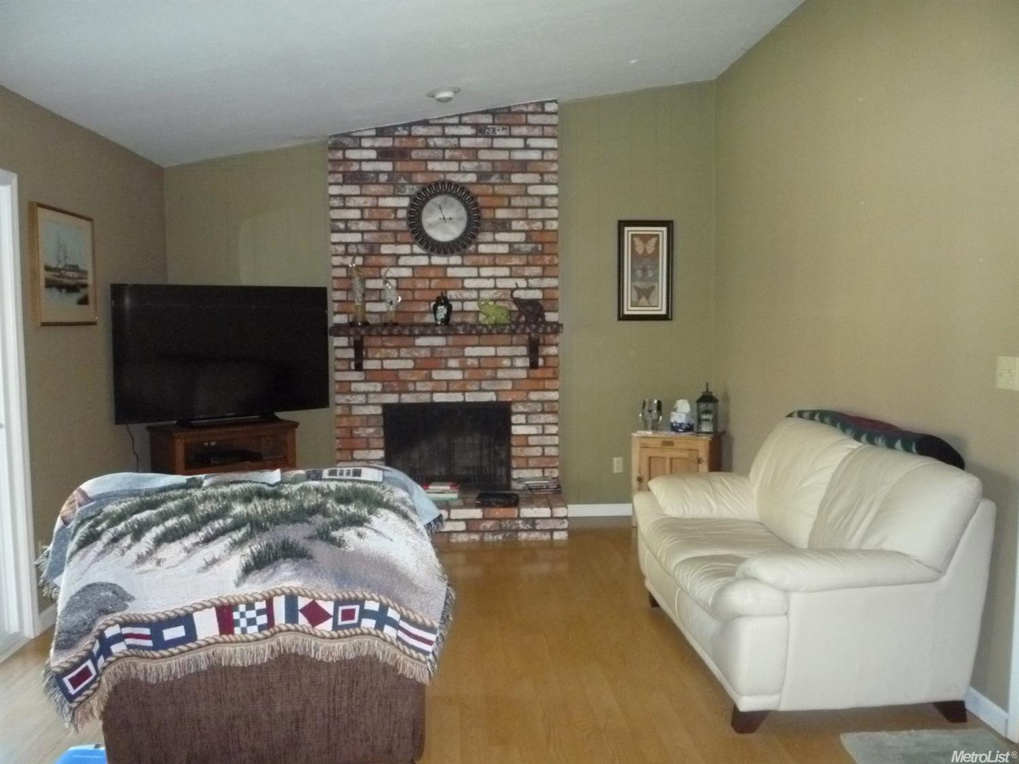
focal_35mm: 30
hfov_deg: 60.0
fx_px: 883
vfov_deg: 46.8
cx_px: 510
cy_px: 382
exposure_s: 1/30
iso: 640
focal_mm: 5.2
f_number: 3.3
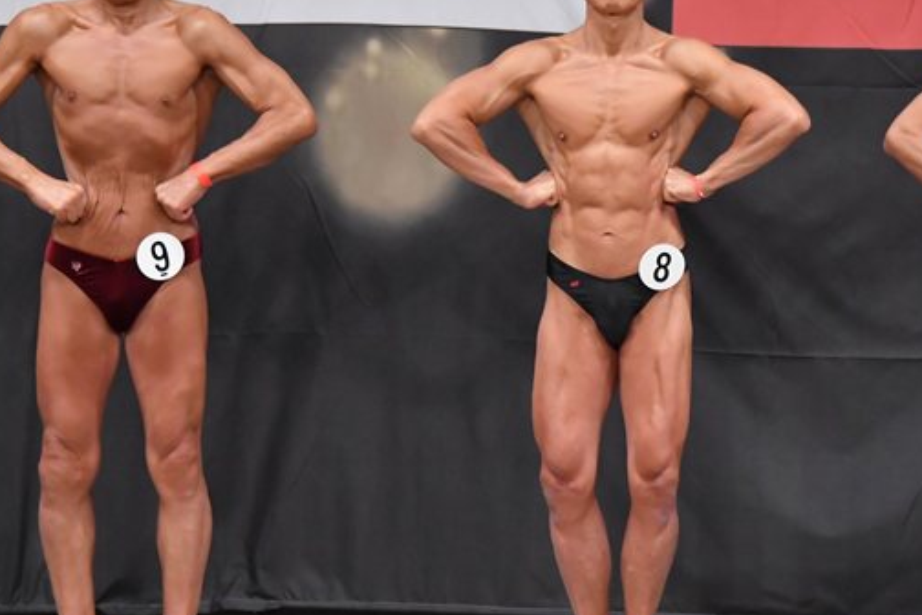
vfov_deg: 4.0
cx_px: 628
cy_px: 295
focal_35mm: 346
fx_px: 8861
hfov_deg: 6.0
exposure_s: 1/400
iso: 5000
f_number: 5.6
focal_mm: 150
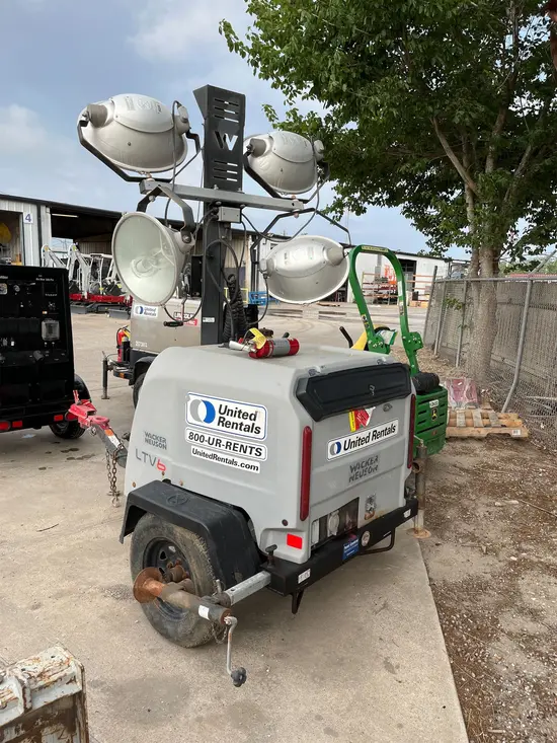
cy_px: 372
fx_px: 558
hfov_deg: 53.1
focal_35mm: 26
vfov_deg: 67.3
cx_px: 278
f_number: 1.6
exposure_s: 1/1477
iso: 50
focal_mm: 5.1
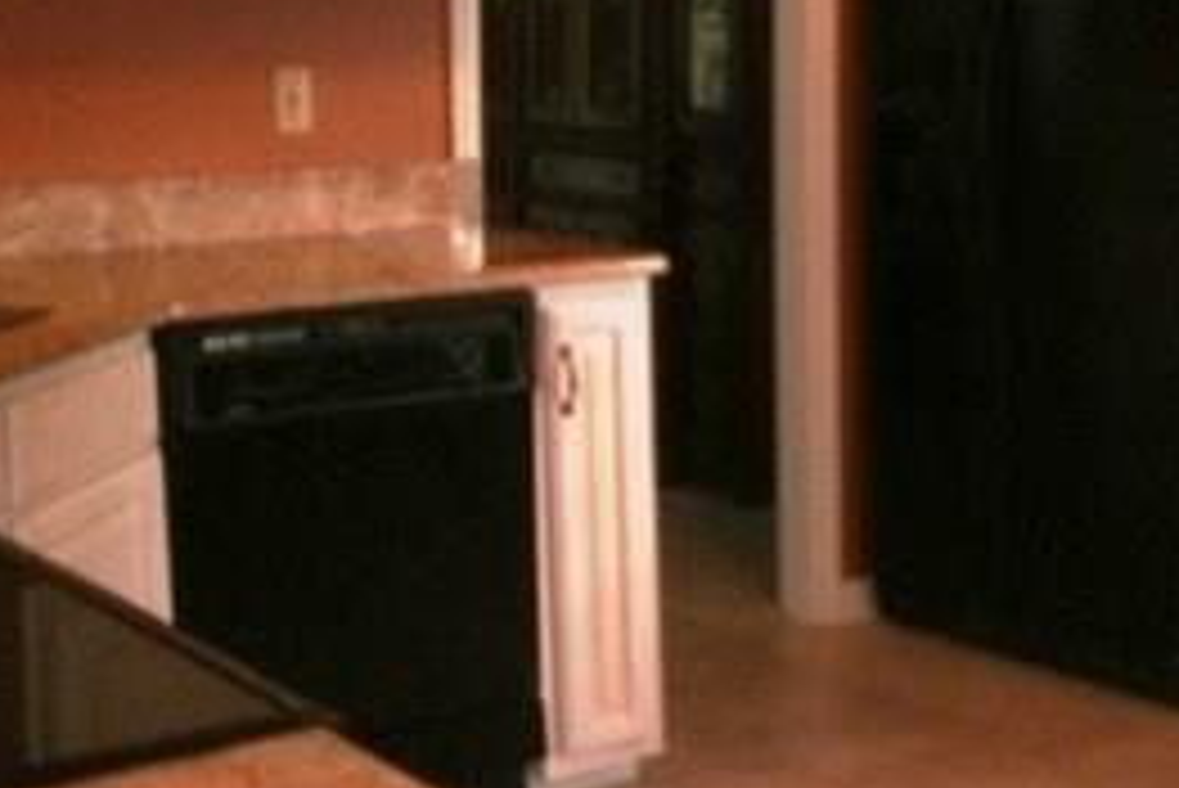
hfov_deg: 29.3
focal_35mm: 66
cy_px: 230
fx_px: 2163
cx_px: 1058
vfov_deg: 20.5
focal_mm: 4.65
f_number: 2.6
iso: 100
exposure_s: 1/25
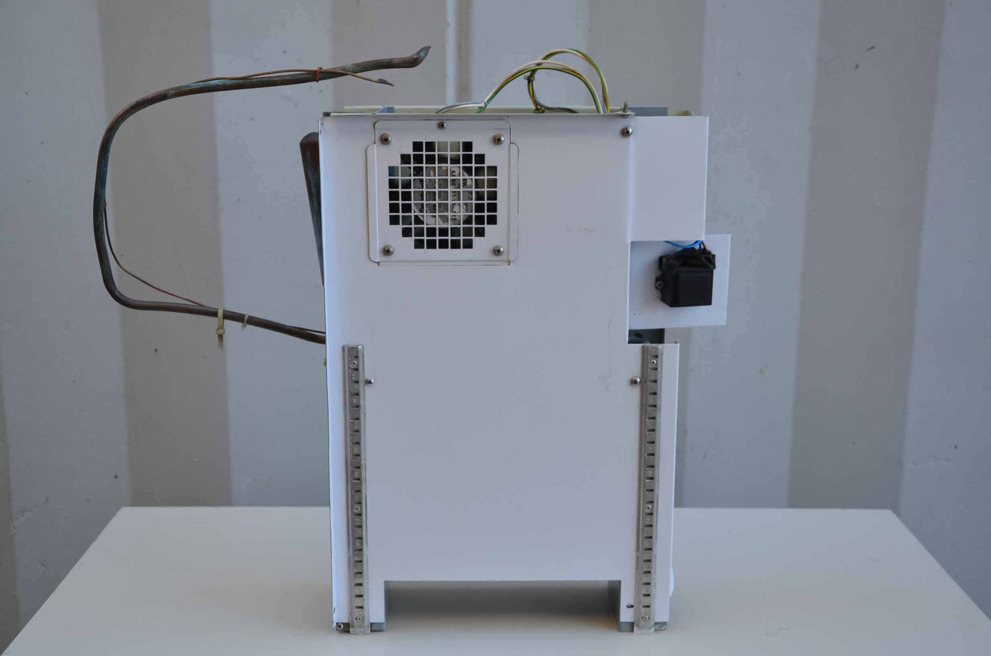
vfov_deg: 29.7
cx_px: 496
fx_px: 1236
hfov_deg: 43.7
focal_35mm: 45
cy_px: 328
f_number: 6.3
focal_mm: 30
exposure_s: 1/160
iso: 200
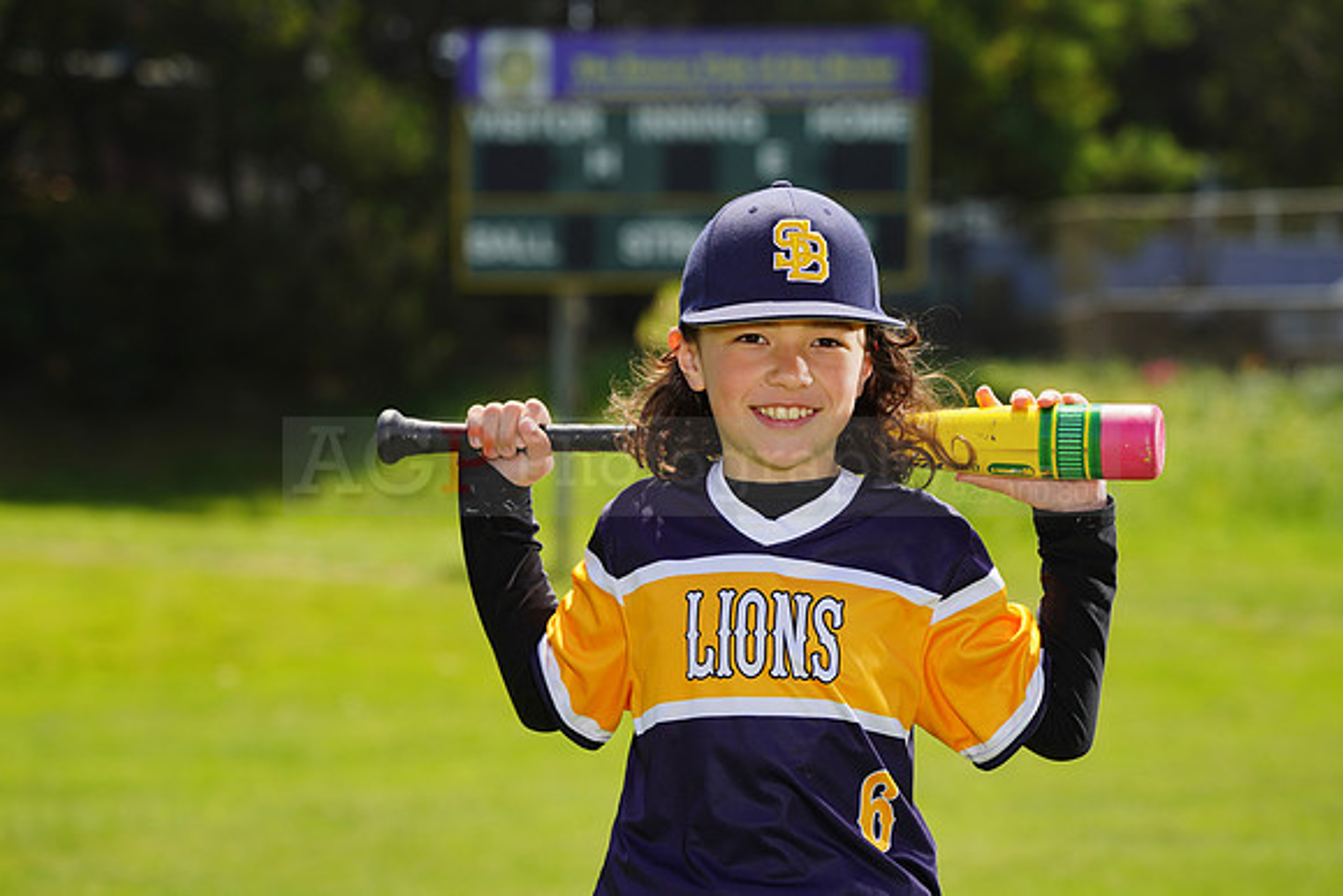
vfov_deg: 7.2
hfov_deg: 10.8
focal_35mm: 190
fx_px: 7089
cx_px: 672
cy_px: 448
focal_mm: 190
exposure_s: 1/250
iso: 100
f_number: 8
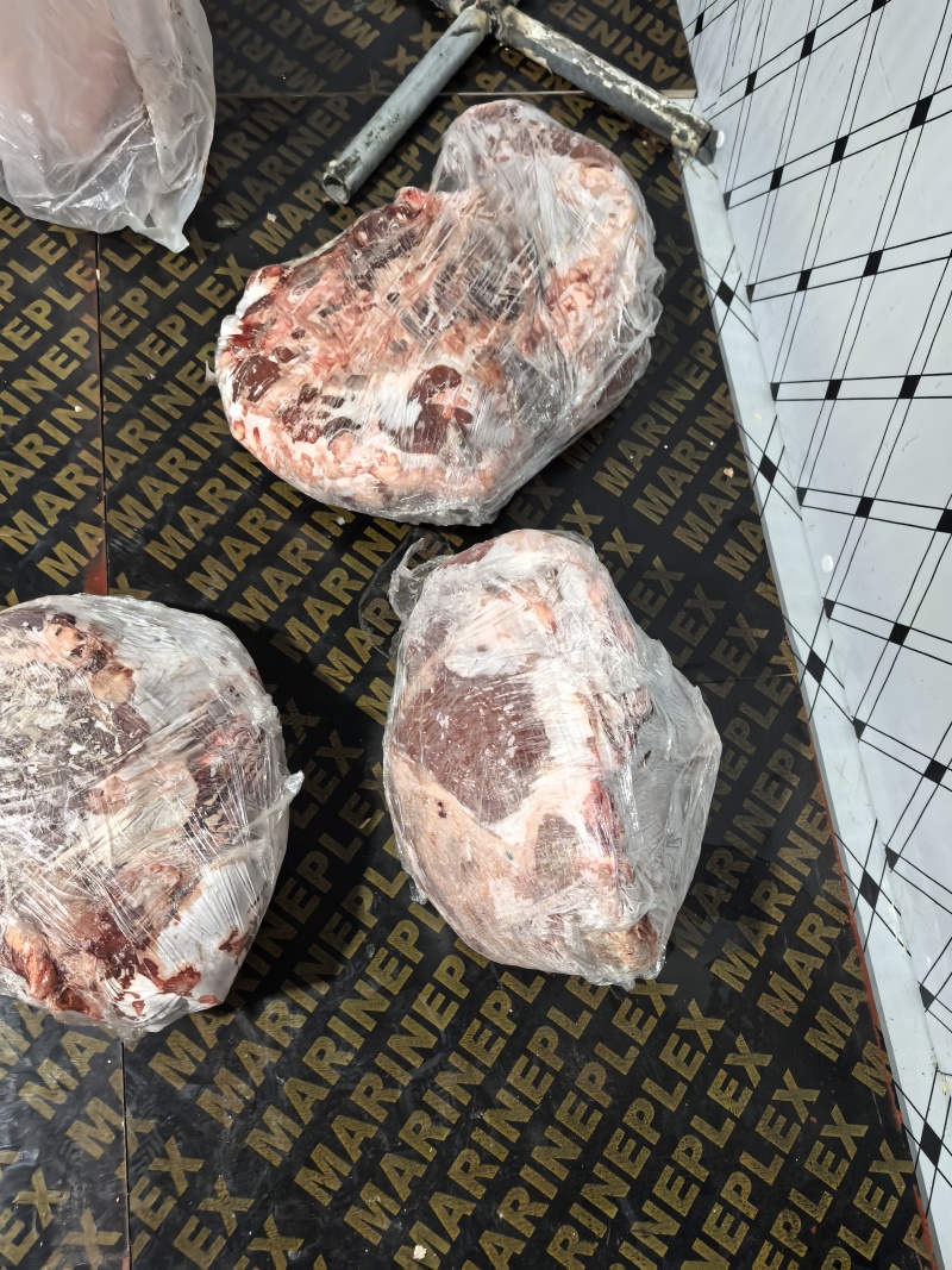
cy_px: 635
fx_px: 990
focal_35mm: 27
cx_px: 476
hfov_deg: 51.3
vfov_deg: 65.3
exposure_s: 1/383
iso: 5000
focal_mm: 6.98
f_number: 2
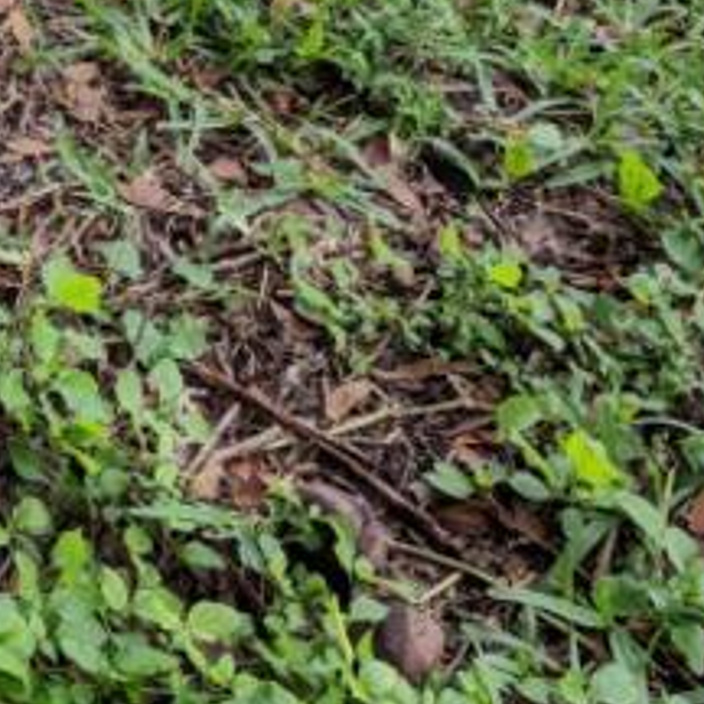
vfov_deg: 19.6
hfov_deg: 19.2
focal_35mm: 85
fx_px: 1956
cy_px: -46
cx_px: -147
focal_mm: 4.67
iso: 50
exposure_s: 1/319
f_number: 2
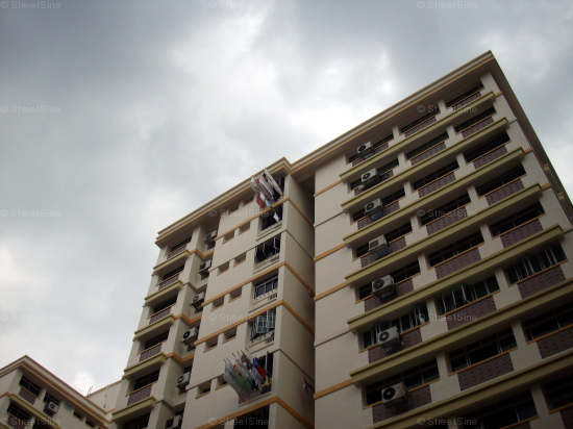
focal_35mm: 37
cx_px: 286
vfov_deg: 38.6
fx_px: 612
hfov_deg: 50.2
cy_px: 214
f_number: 5.6
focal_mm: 6.2
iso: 80
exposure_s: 1/640
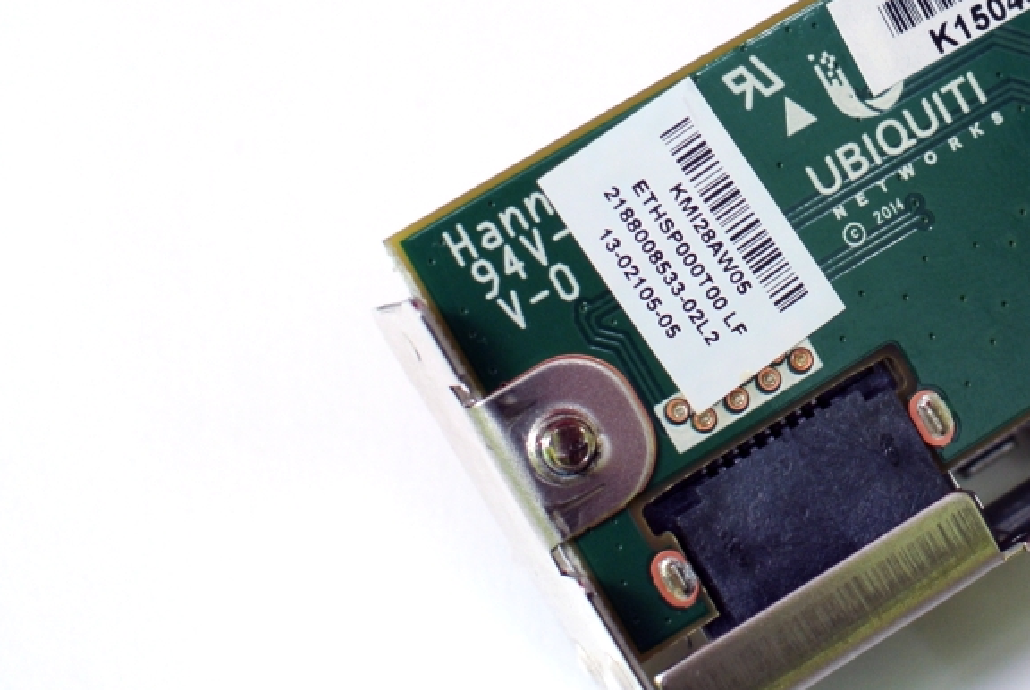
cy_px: 283
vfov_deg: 13.5
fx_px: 2923
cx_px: 978
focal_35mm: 102
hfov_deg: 19.5
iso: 100
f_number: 4.5
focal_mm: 18.5
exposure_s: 1/50
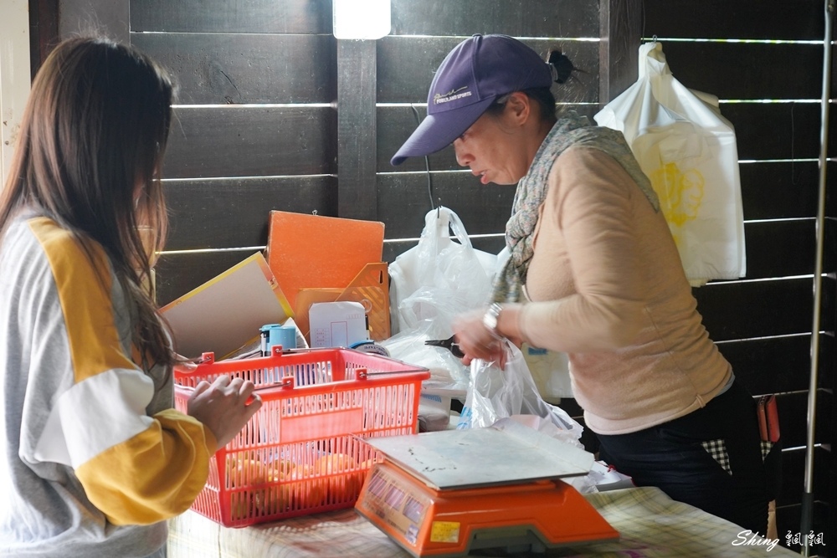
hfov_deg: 30.1
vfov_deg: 20.3
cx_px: 418
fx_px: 1558
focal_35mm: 67
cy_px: 279
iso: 2500
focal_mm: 67
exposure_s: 1/80
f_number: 5.6
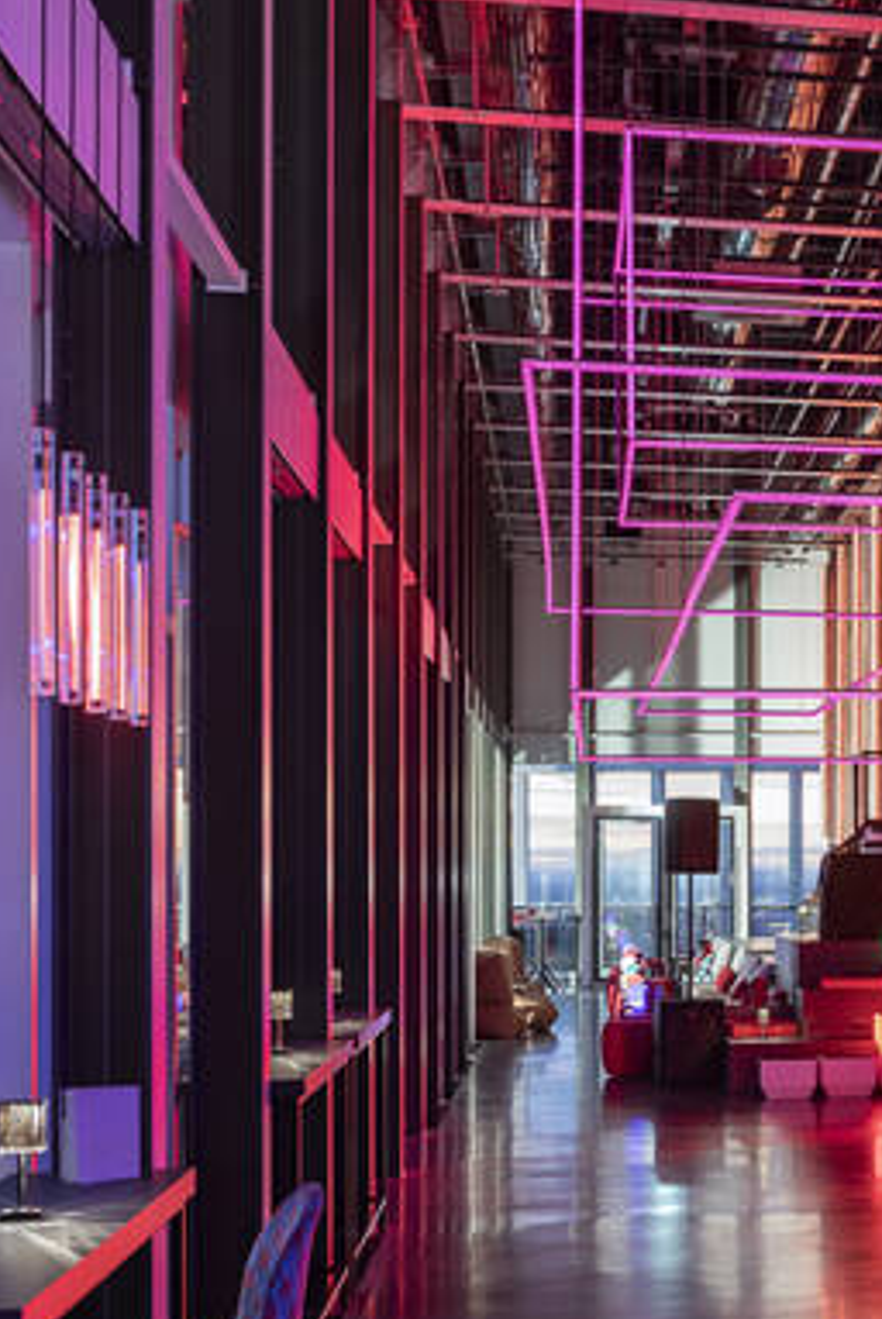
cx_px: 1340
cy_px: 828
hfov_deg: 16.9
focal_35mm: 73
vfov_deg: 27.6
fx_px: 2678
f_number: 7.1
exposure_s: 1
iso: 400
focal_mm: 35
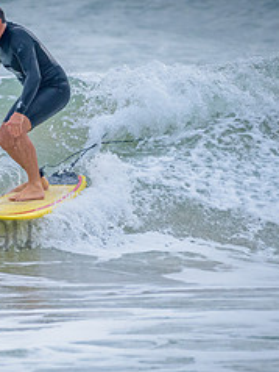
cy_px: 145
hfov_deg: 1.0
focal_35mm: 1435
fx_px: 15394
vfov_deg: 1.4
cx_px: -30
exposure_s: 1/2000
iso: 800
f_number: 5.6
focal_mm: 500
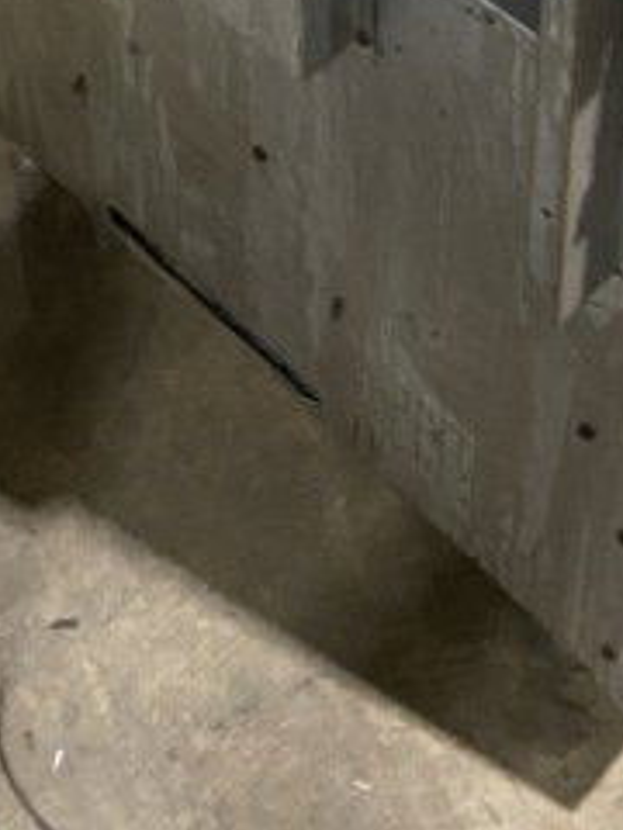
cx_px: 239
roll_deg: +1.1
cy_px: -527
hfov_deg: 16.8
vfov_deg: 18.7
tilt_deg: -36.6
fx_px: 2112
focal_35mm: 88
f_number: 1.8
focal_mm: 4.25
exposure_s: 1/40
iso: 500
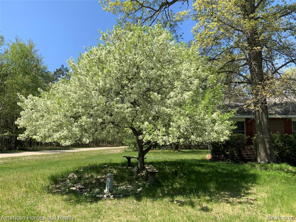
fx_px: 248
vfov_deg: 48.2
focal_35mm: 29
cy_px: 111
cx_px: 148
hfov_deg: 61.7
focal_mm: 3
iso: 16
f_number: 1.8
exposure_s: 1/1168
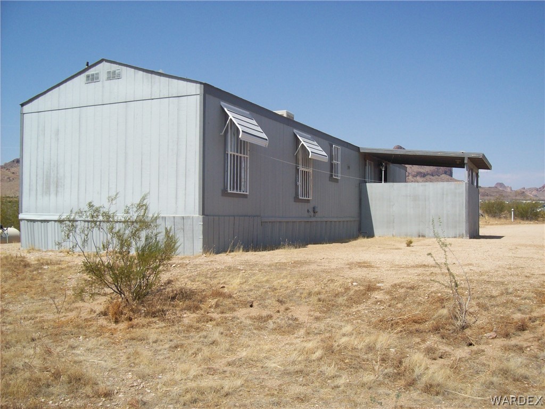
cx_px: 272
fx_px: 567
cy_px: 204
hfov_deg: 51.4
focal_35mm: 36
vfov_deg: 39.6
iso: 80
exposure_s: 1/741
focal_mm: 6
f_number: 4.8
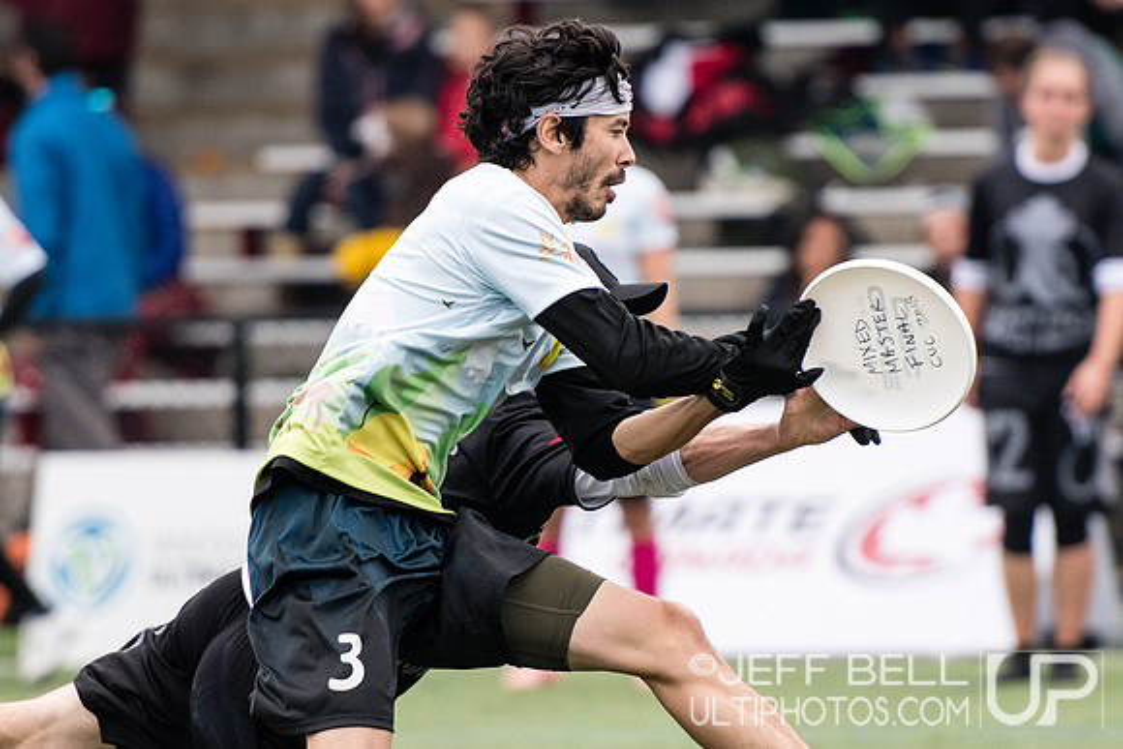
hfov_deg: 4.0
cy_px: 443
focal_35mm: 509
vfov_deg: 2.7
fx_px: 15883
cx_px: 600
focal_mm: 200
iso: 800
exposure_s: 1/1600
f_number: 2.8
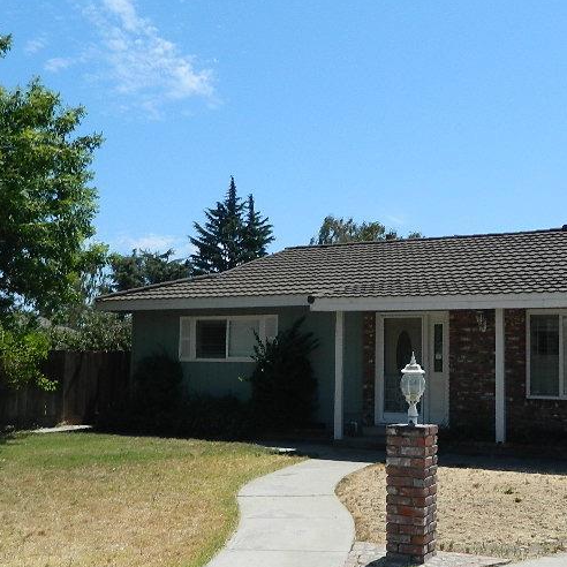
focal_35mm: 46
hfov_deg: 36.6
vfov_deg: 36.8
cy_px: 308
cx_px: 348
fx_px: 852
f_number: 8.7
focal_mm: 4.5
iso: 80
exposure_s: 1/200
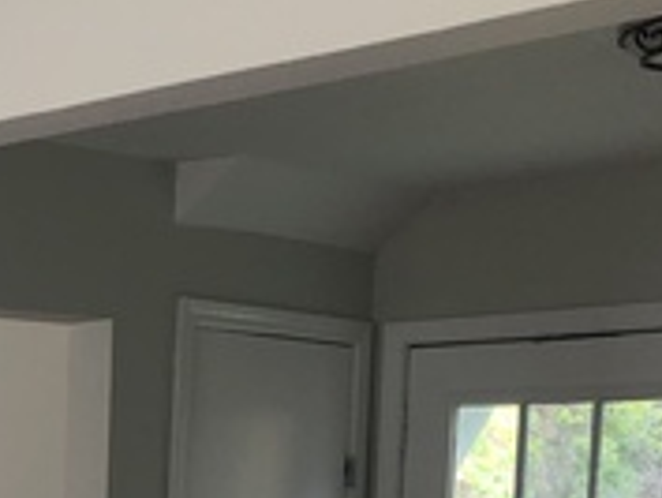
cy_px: 749
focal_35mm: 101
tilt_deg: -7.0
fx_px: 1933
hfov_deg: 17.5
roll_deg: +1.2
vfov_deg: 13.8
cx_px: -322
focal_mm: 3.99
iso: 64
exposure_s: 1/120
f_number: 1.8
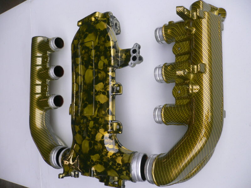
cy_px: 94
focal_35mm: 35
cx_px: 126
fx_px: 254
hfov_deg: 52.6
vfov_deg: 40.7
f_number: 2.8
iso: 100
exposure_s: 1/50
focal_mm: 5.8
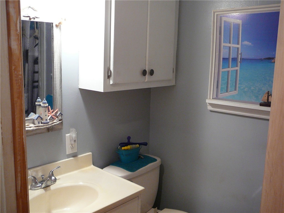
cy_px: 106
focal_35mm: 35
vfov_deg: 40.7
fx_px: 287
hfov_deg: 52.6
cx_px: 142
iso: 200
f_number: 2.8
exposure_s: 1/13
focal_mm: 5.2
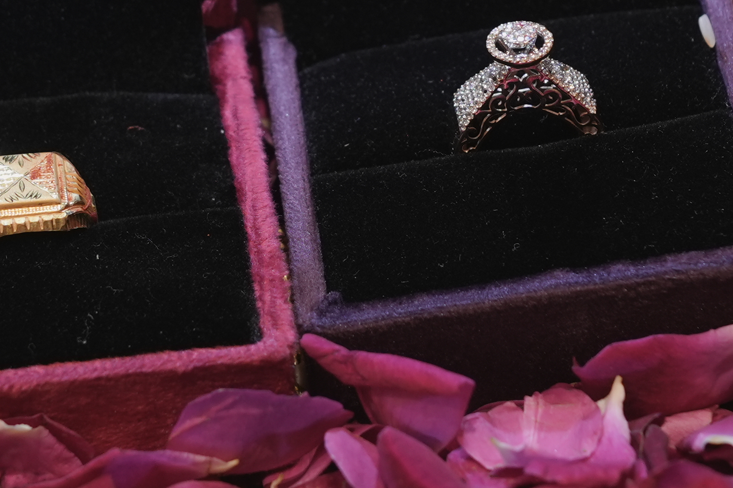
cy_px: 106
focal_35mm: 154
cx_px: 380
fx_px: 3135
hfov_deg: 13.3
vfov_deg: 8.9
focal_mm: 35
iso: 640
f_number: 4
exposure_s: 1/100
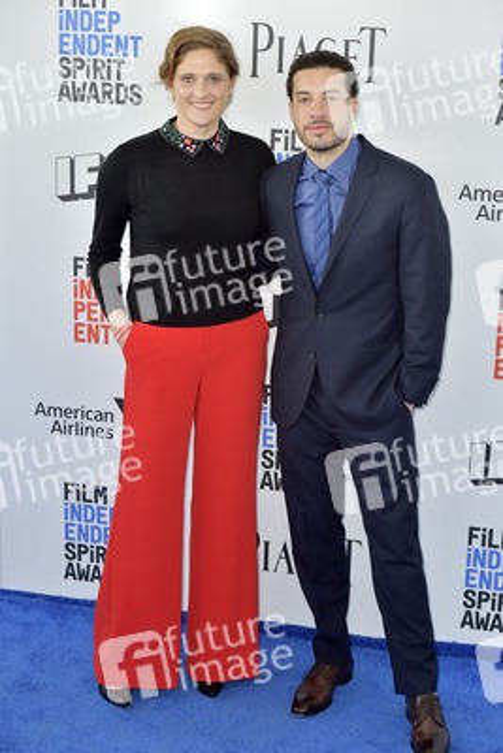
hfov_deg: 19.5
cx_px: 252
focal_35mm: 70
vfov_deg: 28.8
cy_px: 376
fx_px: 1466
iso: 500
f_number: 6.3
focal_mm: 70
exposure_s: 1/320
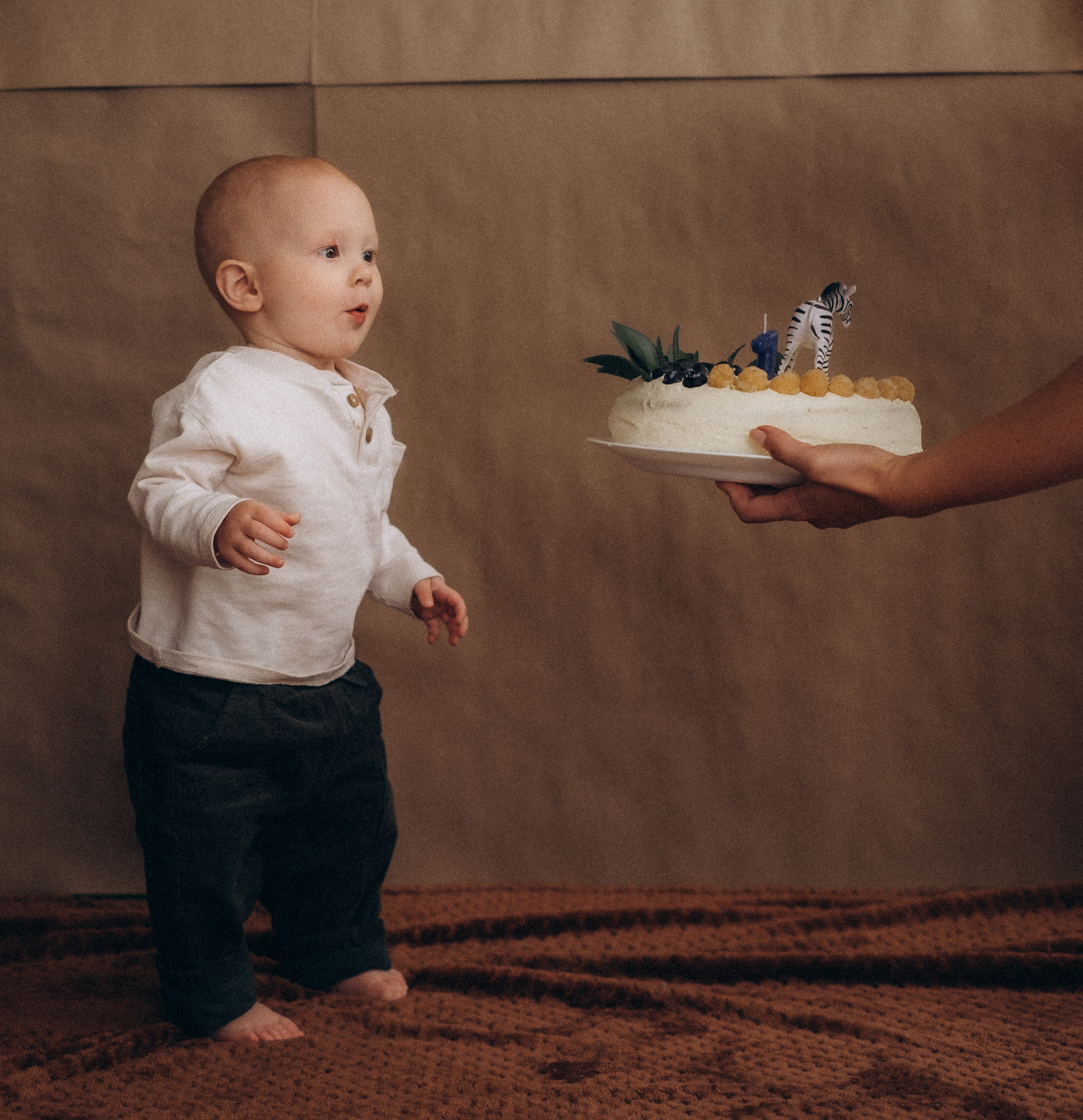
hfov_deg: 24.7
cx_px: 467
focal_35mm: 69
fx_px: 2473
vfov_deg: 25.5
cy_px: 560
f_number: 2
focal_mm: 35
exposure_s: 1/1000
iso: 250
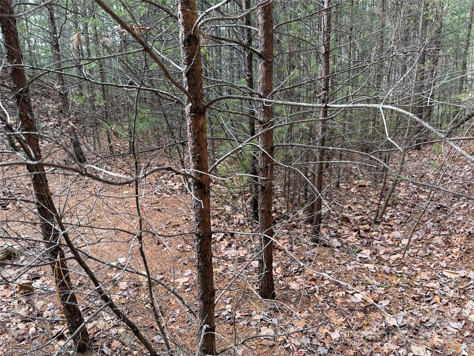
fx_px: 329
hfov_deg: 71.6
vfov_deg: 56.8
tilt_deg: -17.0
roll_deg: +0.6
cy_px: 178
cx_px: 237
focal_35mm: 24
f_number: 1.78
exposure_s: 1/152
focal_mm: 6.76
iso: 64
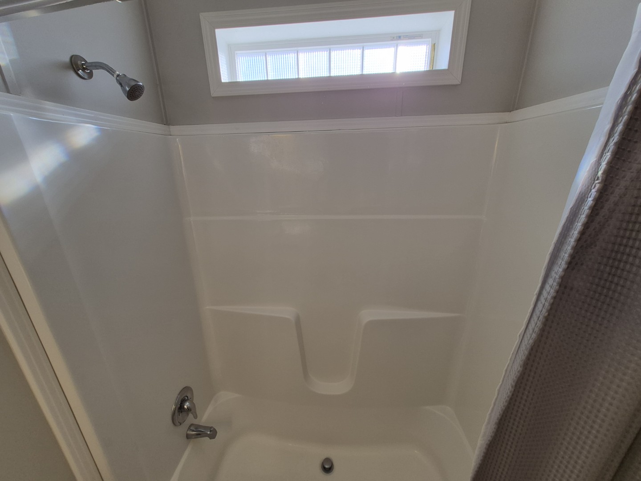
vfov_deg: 89.9
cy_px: 240
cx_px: 320
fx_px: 241
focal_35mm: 13
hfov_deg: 106.2
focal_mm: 1.74
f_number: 2.2
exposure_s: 1/170
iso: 40
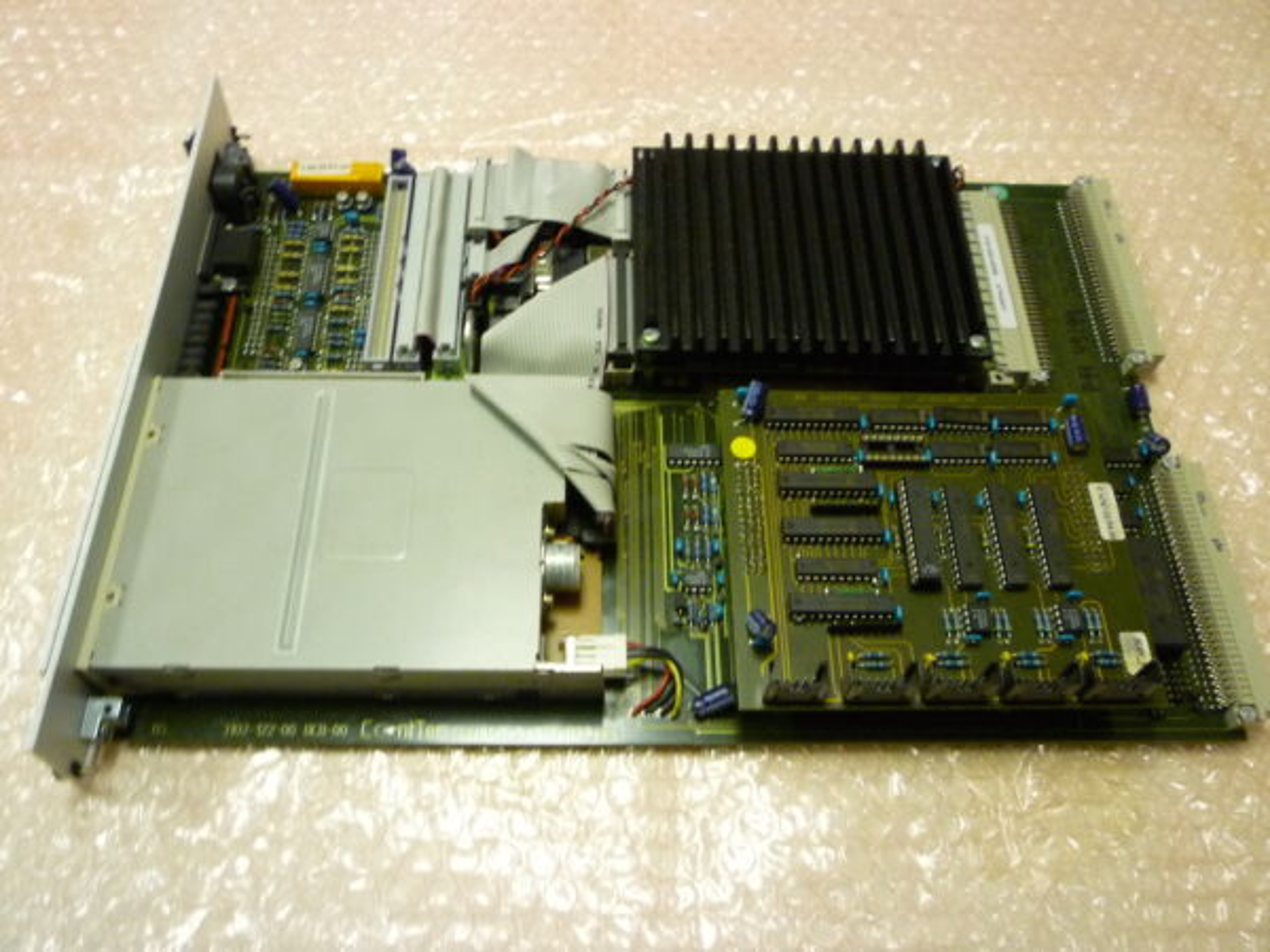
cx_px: 635
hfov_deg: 61.7
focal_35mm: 29
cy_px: 476
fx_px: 1064
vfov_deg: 48.2
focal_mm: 5.2
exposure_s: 1/20
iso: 400
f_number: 3.3
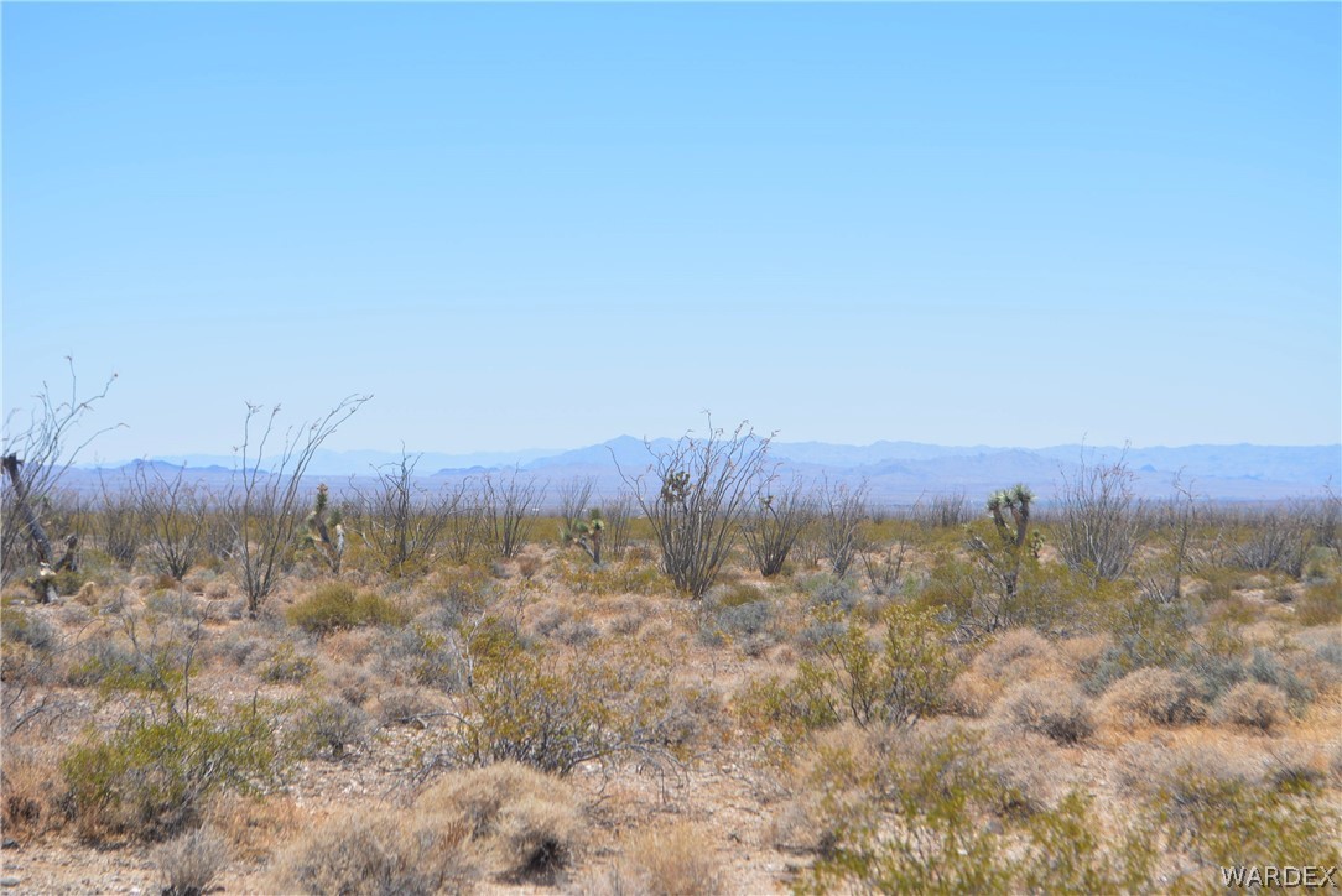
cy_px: 448
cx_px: 671
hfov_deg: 26.0
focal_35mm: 78
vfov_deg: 17.5
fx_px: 2909
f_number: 8
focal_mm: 52
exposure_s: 1/200
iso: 100
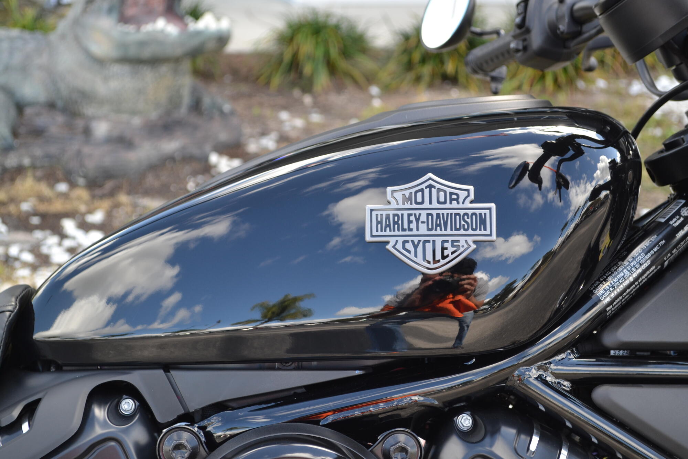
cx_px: 344
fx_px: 1290
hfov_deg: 29.9
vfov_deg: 20.2
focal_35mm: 68
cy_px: 230
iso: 250
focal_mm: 45
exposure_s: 1/125
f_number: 5.6
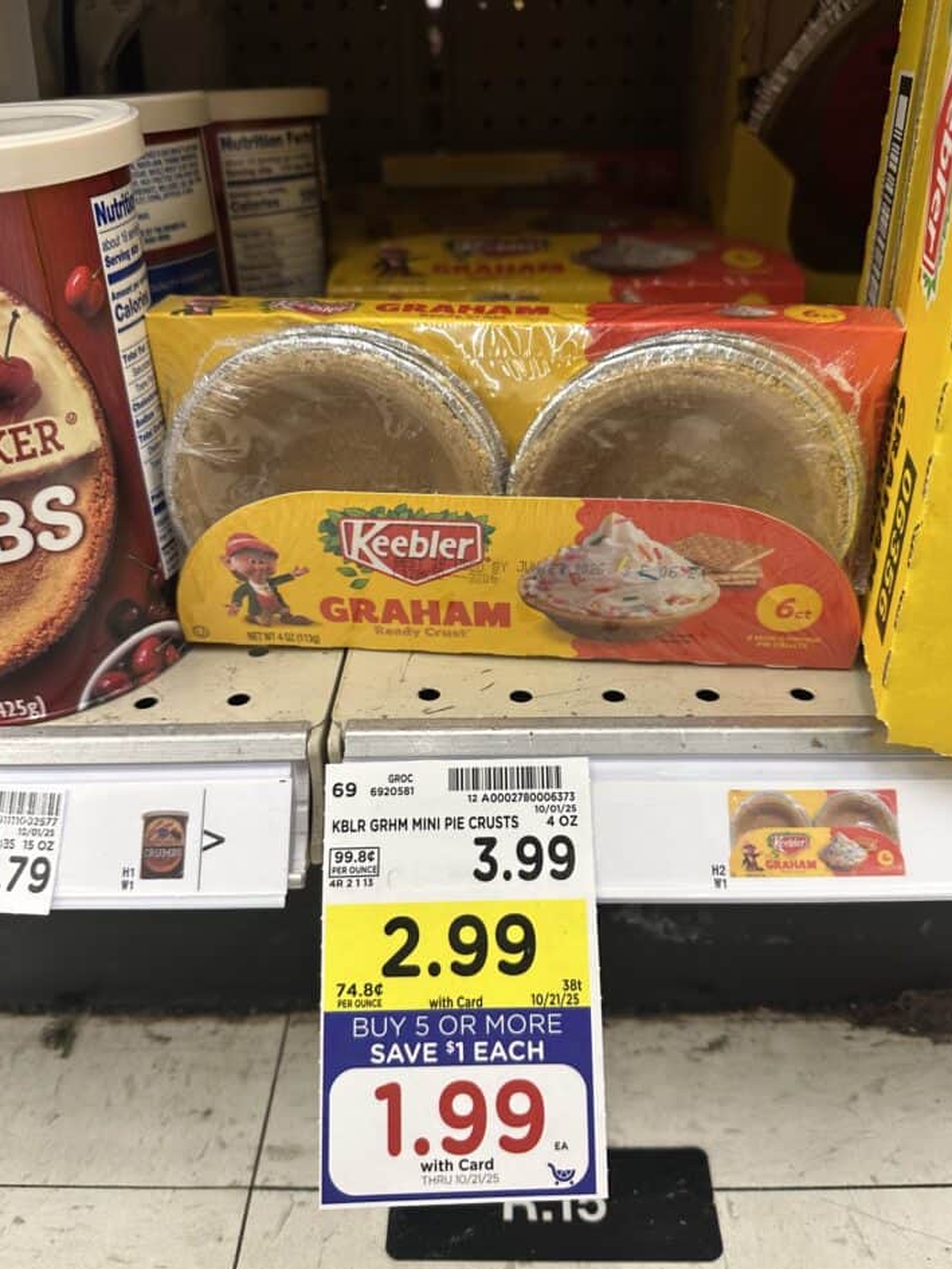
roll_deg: +2.0
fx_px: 953
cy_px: 623
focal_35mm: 26
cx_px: 505
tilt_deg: -29.2
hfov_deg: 53.0
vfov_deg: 67.3
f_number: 1.78
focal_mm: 6.86
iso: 160
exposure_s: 1/63
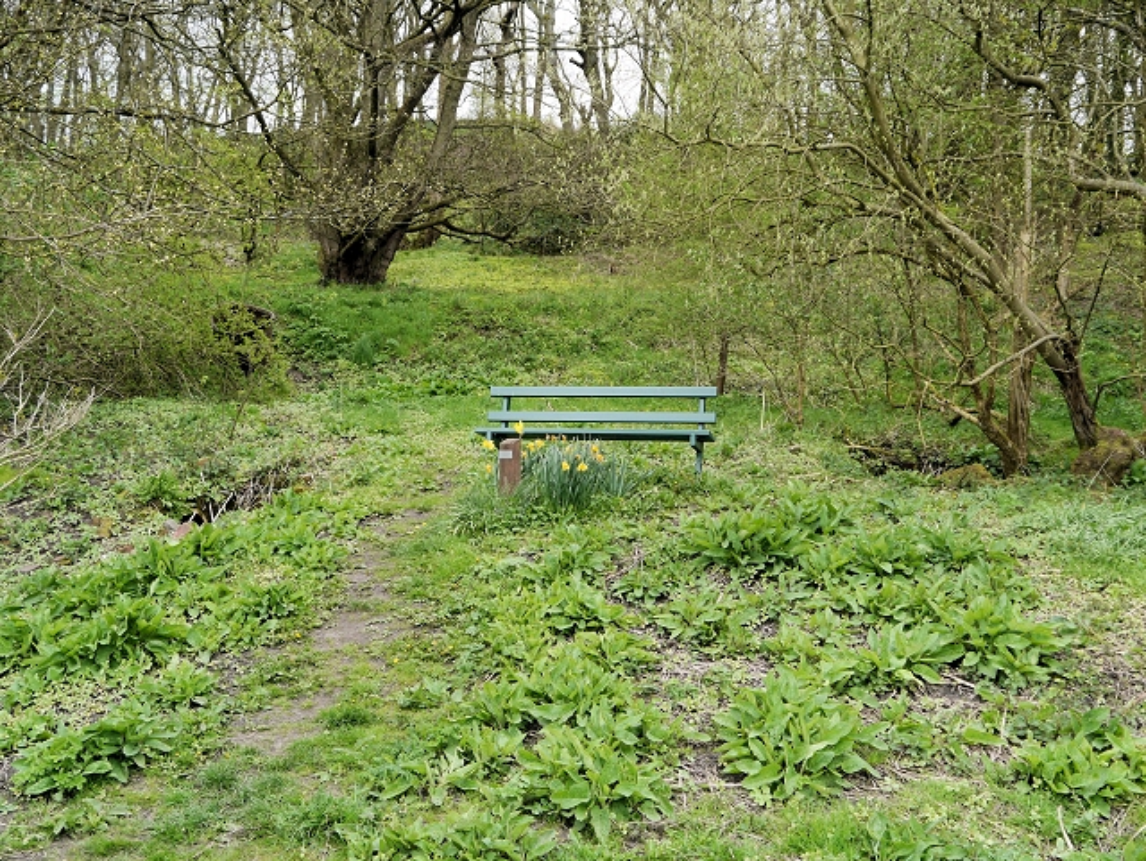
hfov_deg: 46.8
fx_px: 1325
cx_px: 573
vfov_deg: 36.0
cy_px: 430
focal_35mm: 40
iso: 200
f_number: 5.6
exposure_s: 1/125
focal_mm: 20
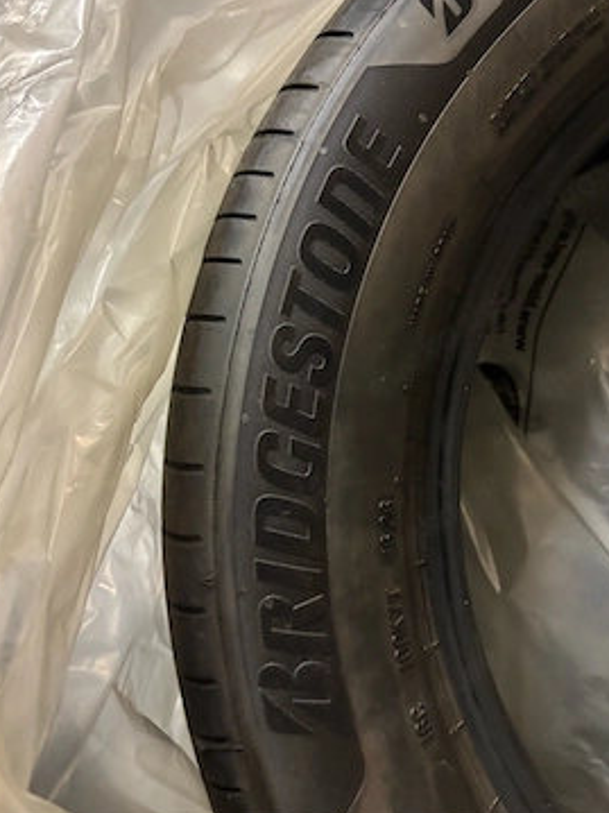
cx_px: 308
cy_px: 371
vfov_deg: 61.6
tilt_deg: -84.3
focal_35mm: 29
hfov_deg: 48.2
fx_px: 681
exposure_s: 1/25
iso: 500
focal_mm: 5.96
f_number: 1.6
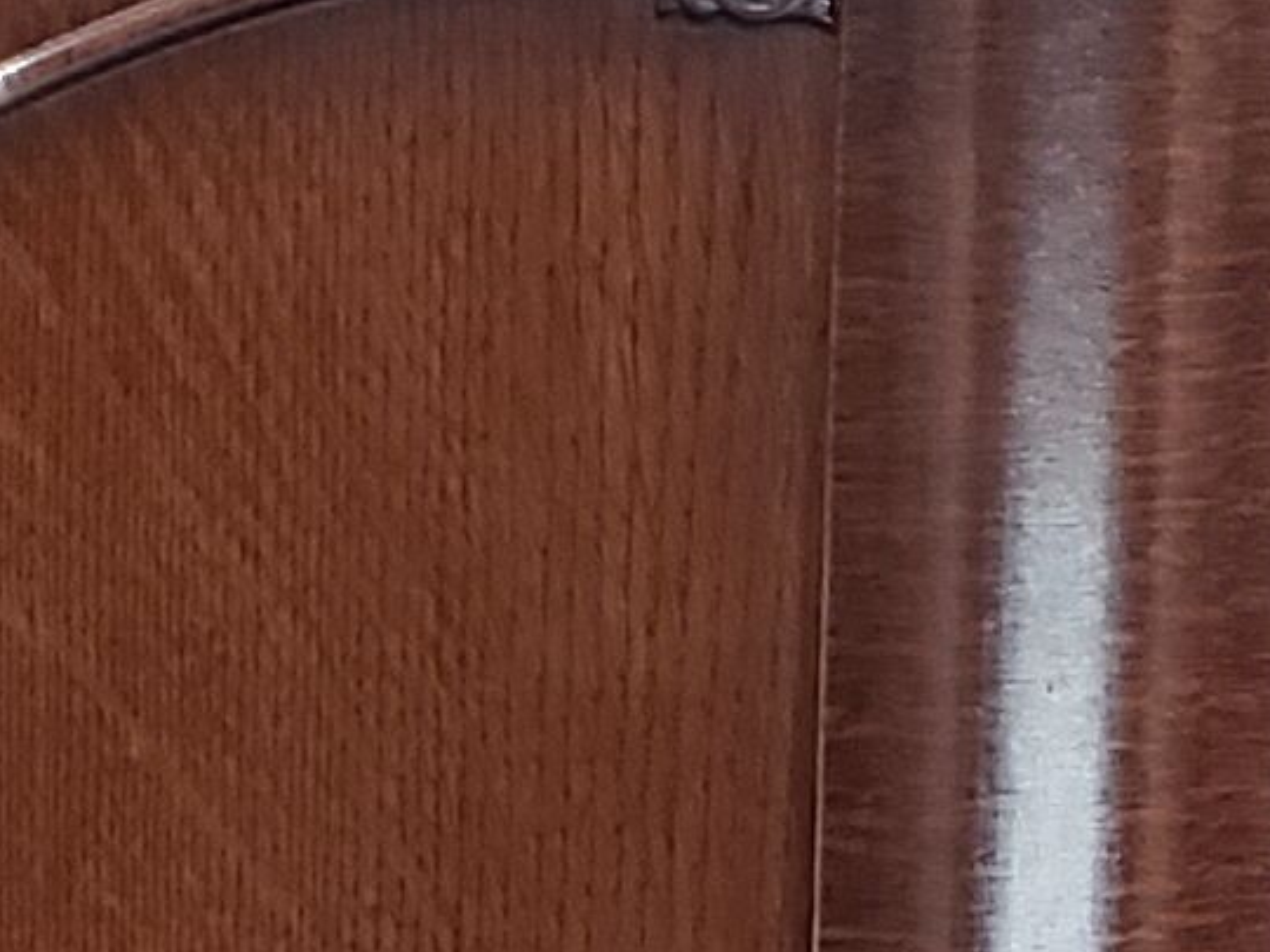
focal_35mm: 194
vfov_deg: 6.7
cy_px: 3100
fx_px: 7118
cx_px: 1576
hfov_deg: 10.0
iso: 250
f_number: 1.5
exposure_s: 1/45
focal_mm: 4.3
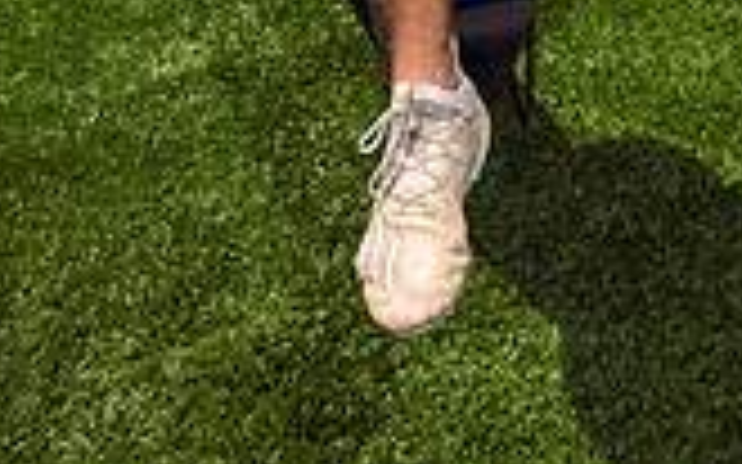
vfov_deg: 12.4
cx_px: 603
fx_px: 1799
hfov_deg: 22.9
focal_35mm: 89
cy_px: -545
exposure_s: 1/250
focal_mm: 32
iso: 100
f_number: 9
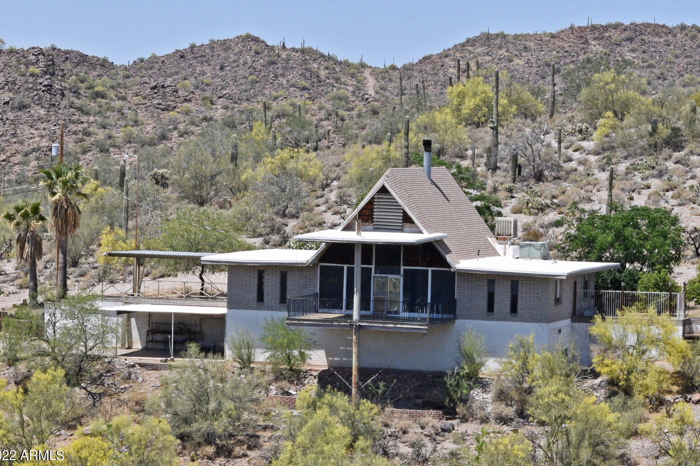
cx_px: 347
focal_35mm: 86
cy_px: 235
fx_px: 1662
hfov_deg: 23.8
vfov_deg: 16.0
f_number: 14
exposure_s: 1/400
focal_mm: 55
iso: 400
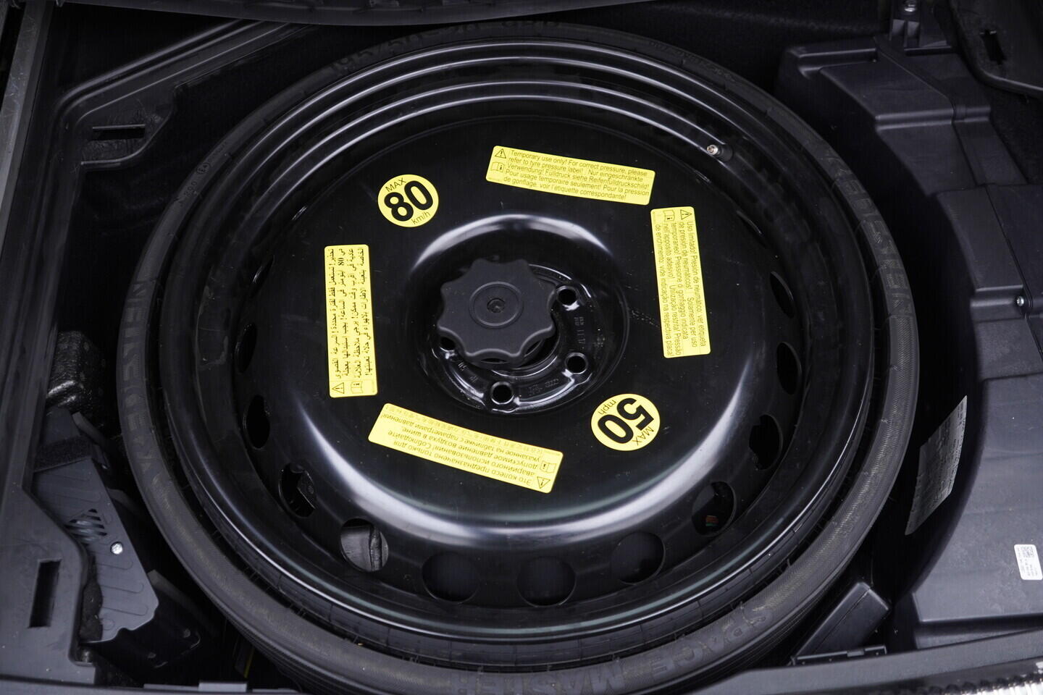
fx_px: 1043
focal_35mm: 36
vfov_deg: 36.9
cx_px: 522
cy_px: 348
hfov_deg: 53.1
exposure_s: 1/40
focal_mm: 24
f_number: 2.8
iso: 320
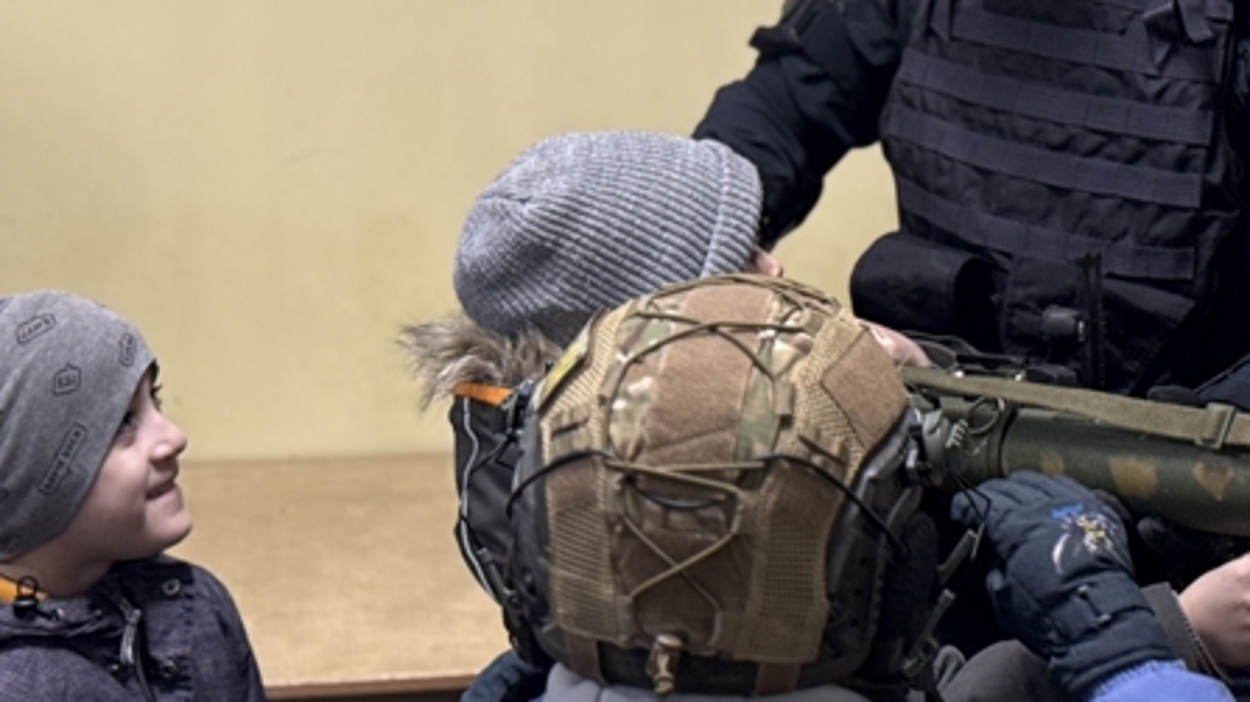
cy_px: 215
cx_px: 712
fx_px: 2584
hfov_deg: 27.2
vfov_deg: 15.4
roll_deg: -1.0
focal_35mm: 78
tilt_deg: -10.6
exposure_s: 1/50
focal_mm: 6.76
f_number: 1.78
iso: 80
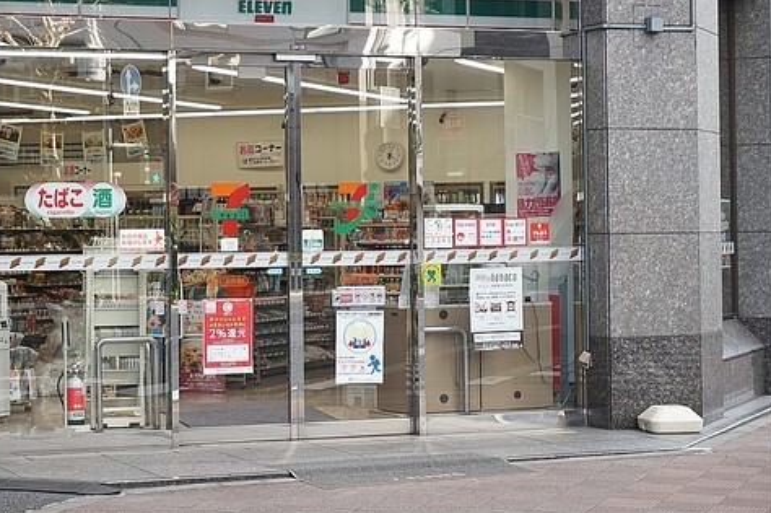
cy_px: 193
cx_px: 290
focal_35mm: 95
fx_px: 2032
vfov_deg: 14.4
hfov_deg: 21.4
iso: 200
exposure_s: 1/80
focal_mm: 50
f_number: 5.6
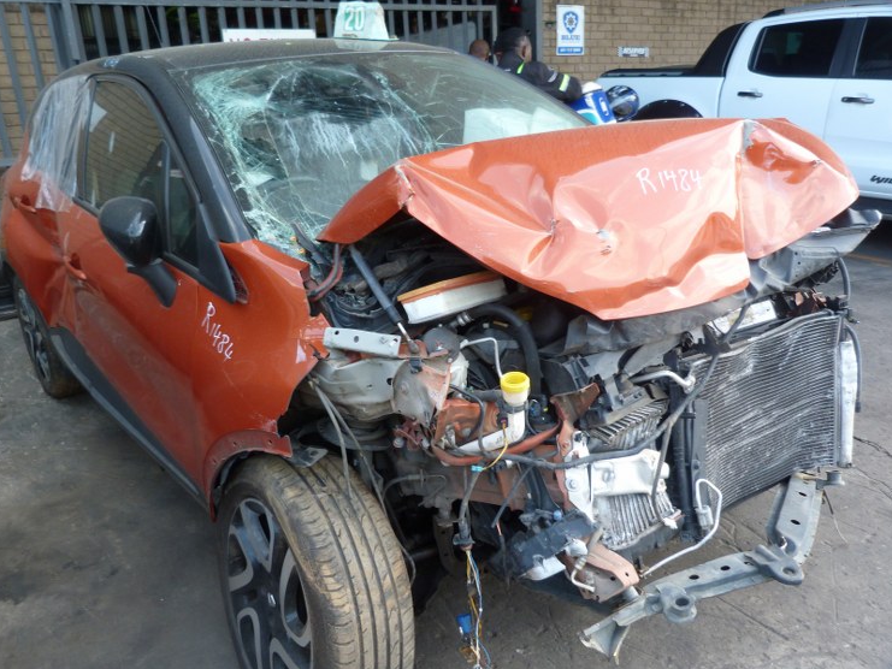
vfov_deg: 51.4
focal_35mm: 27
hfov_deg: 65.3
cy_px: 339
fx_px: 696
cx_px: 436
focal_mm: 4.5
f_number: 2.8
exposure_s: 1/60
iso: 100
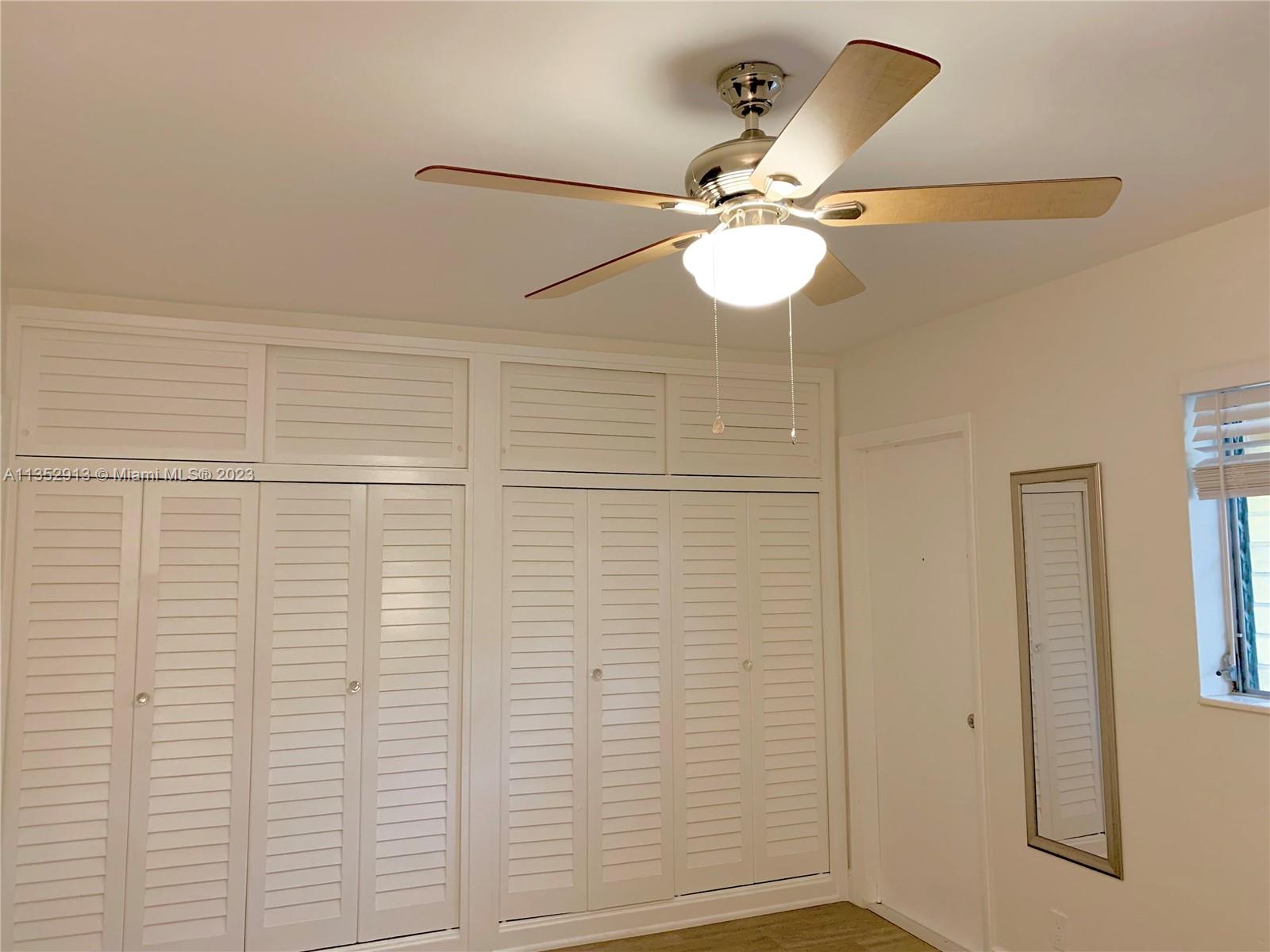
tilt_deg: +5.4
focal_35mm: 26
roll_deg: +0.2
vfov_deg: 53.1
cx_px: 635
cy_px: 476
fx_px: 954
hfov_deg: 67.3
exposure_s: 1/60
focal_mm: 4.25
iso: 250
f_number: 1.8
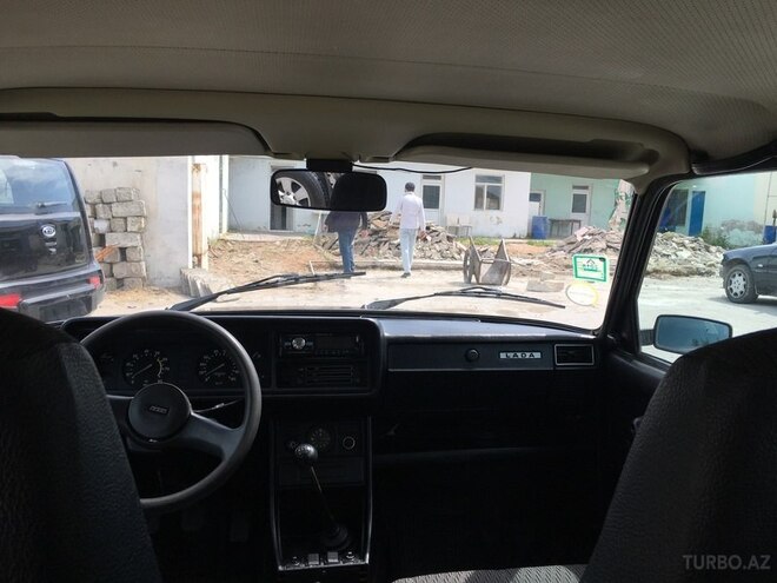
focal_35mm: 29
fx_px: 651
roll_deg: -2.1
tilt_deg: -7.2
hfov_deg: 61.7
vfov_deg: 48.2
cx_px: 388
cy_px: 292
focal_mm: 4.15
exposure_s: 1/591
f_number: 2.2
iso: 25
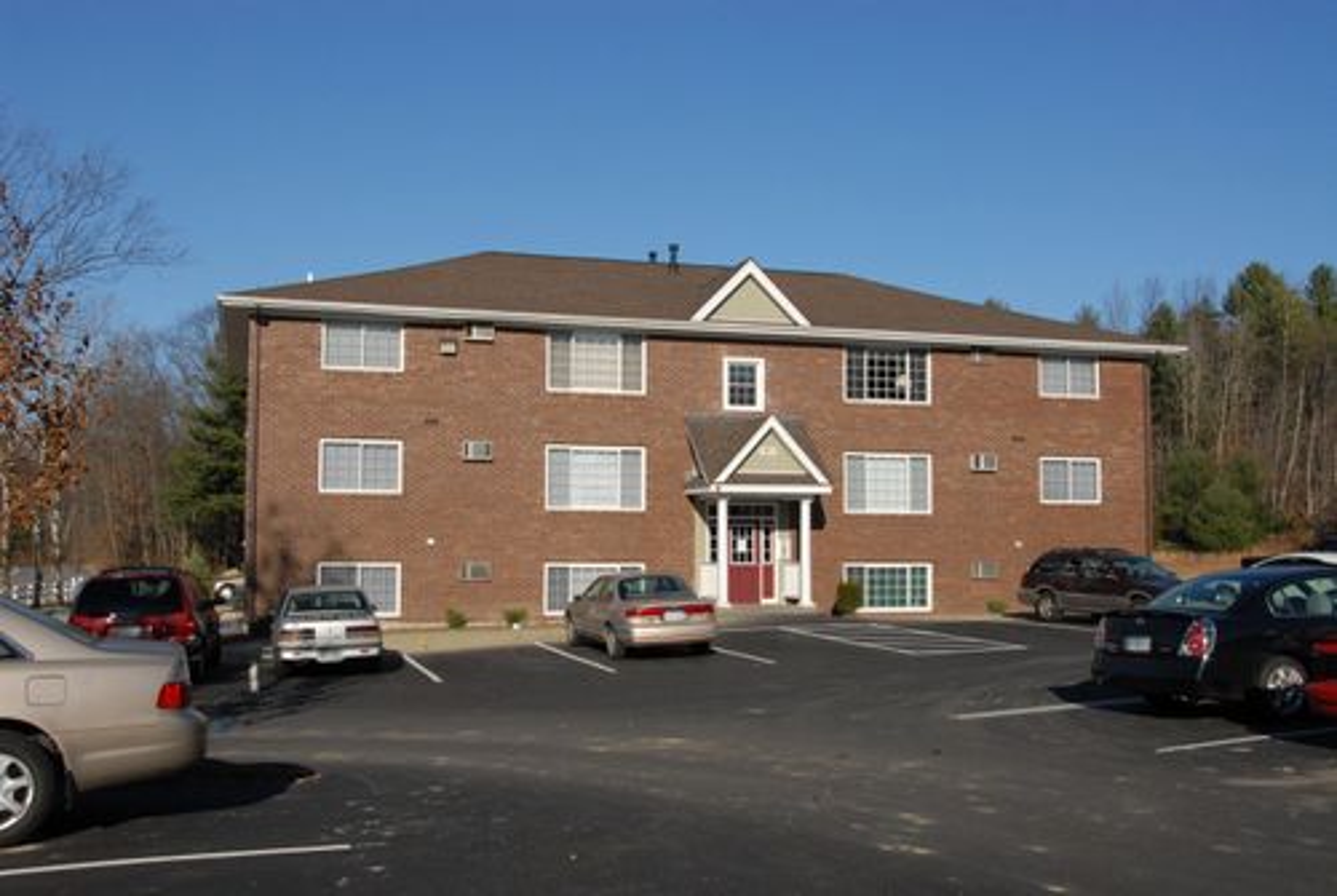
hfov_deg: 53.1
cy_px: 448
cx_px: 668
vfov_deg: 37.0
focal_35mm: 36
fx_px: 1339
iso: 400
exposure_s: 1/500
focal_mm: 24
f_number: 11
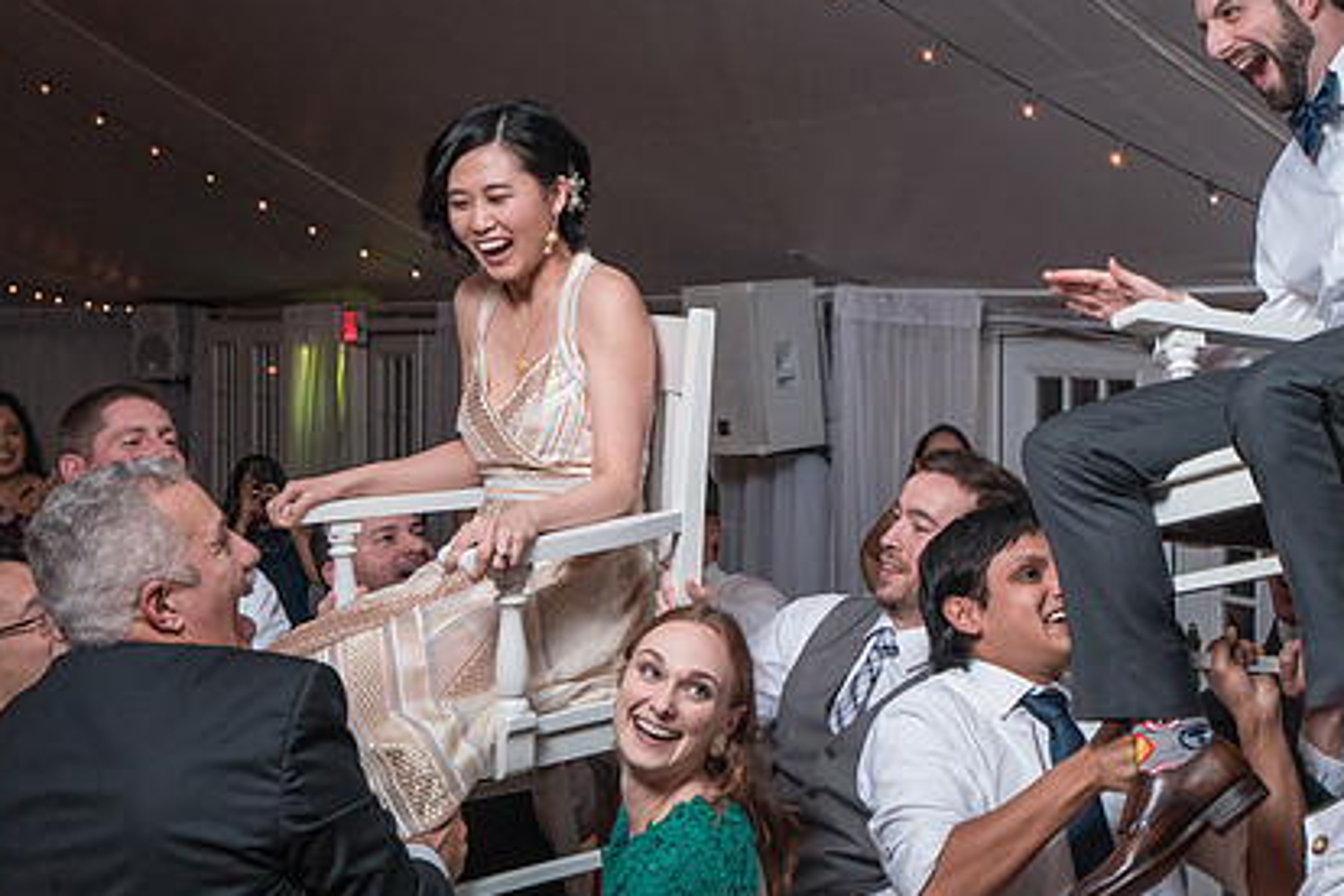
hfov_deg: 34.0
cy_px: 317
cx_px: 963
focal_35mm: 58
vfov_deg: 23.3
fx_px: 2165
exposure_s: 1/200
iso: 2000
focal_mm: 33
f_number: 5.6
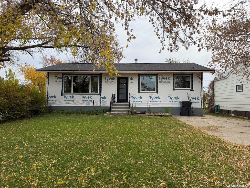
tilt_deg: +2.1
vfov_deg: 56.8
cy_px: 94
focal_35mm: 24
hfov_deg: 71.6
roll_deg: -0.5
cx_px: 125
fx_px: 173
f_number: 1.78
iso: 80
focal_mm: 6.76
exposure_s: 1/1653
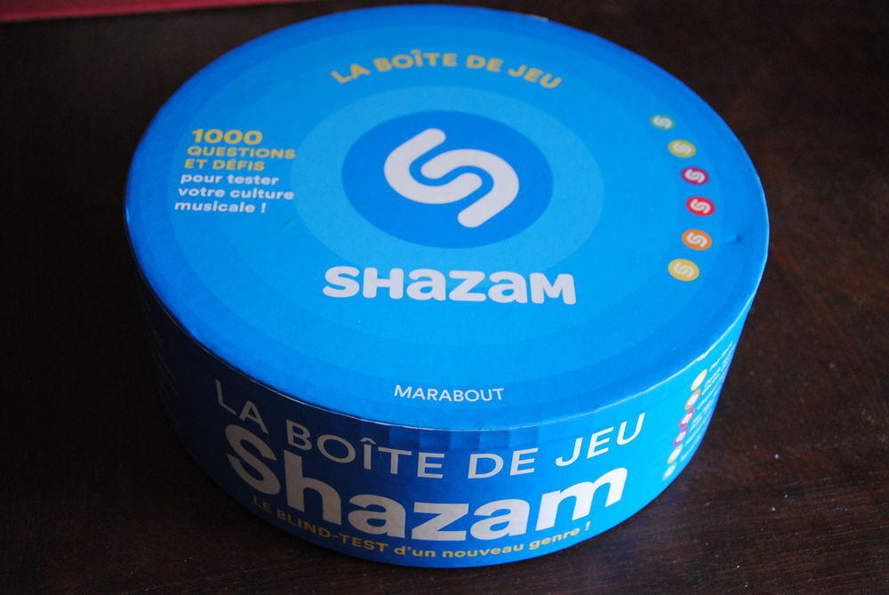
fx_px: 1261
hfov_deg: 38.8
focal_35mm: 51
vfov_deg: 26.5
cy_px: 298
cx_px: 444
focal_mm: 34
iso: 720
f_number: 4.2
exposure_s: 1/30
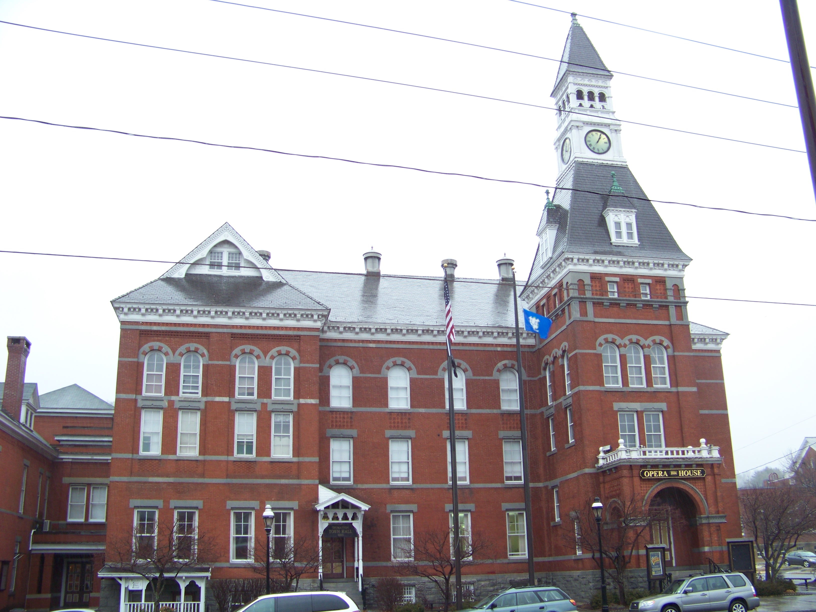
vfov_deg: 39.7
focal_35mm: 36
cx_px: 408
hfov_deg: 51.4
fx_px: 849
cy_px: 306
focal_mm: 5.85
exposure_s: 1/40
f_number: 2.8
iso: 69
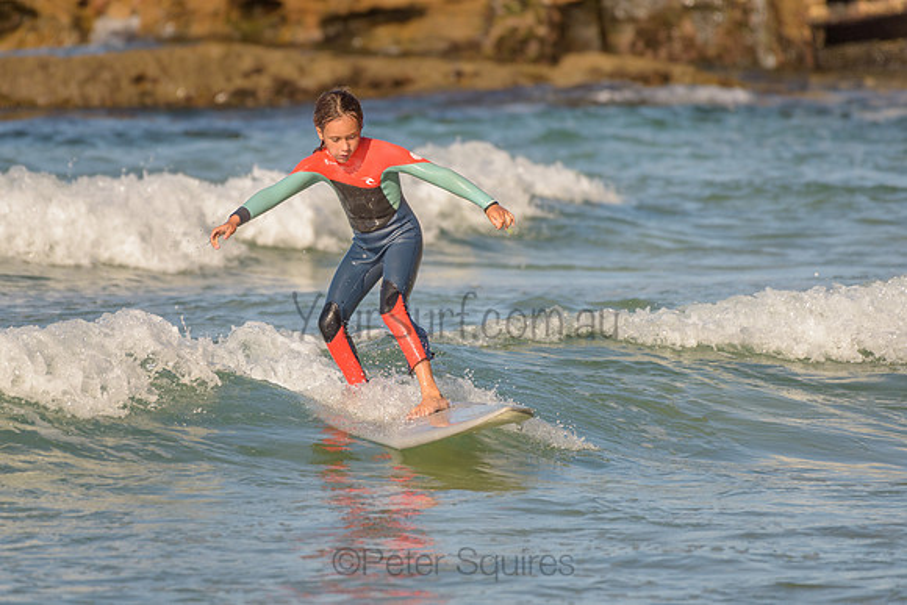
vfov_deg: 2.2
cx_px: 351
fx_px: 15456
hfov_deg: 3.4
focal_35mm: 613
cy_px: 267
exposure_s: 1/2000
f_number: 5.6
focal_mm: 500
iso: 160
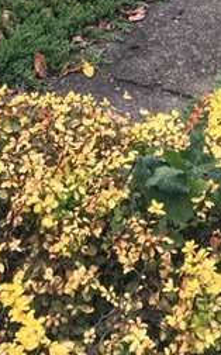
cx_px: 159
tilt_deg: -8.6
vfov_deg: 14.2
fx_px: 1207
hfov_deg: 10.4
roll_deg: +1.9
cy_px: -344
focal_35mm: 125
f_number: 2.2
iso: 40
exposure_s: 1/120
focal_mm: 4.15
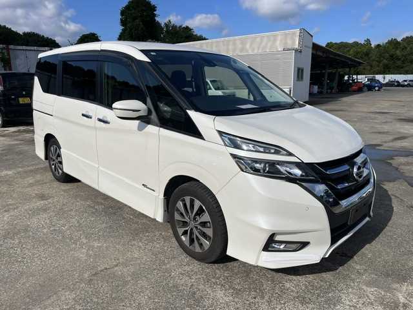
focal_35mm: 26
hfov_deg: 67.3
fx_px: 310
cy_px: 155
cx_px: 206
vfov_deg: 53.1
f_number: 1.6
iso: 50
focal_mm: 5.1
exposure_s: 1/8403
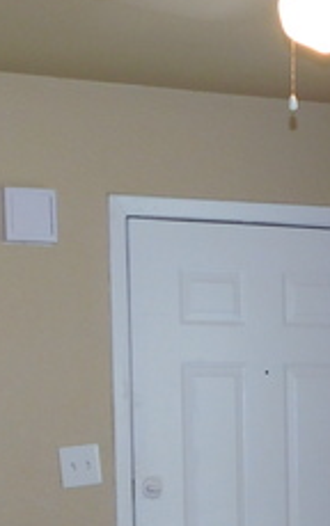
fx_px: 1523
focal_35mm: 106
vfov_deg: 19.0
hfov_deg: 12.1
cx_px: 374
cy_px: 535
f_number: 3.5
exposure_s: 1/30
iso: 200
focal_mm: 6.3
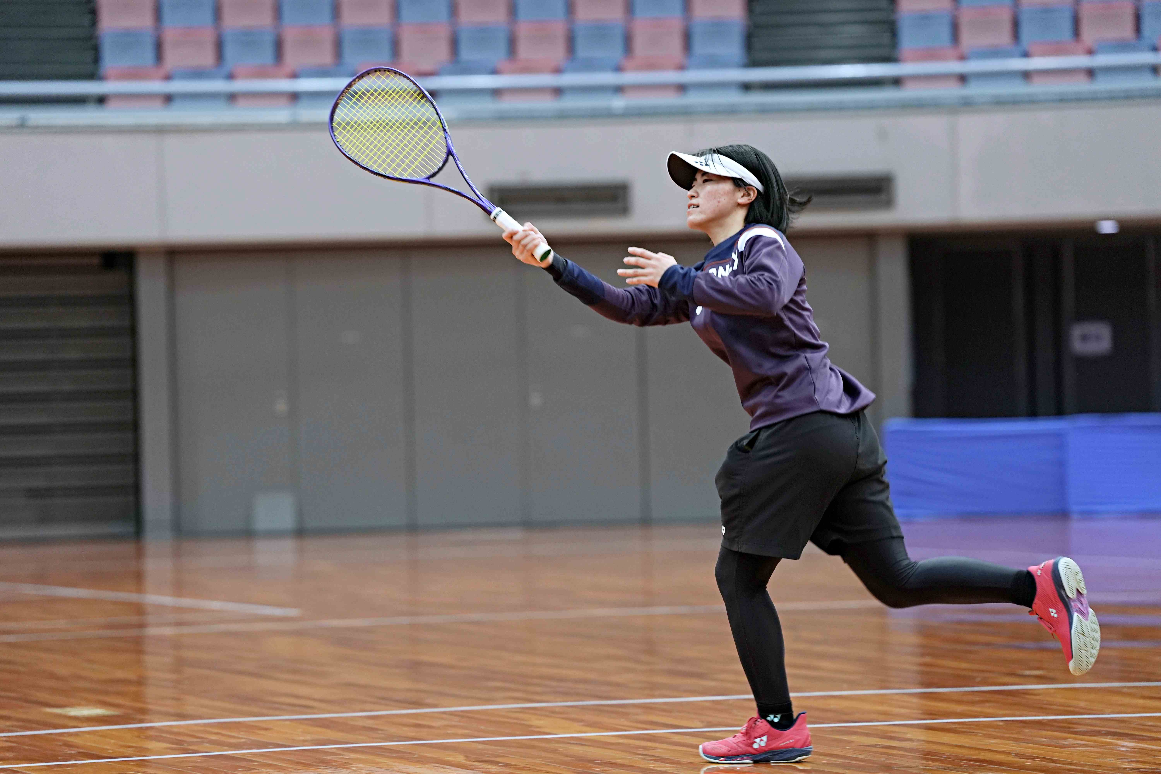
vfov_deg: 8.6
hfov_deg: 12.9
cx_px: 580
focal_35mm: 159
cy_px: 387
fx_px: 5127
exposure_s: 1/250
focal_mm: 159
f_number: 3.2
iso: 1250
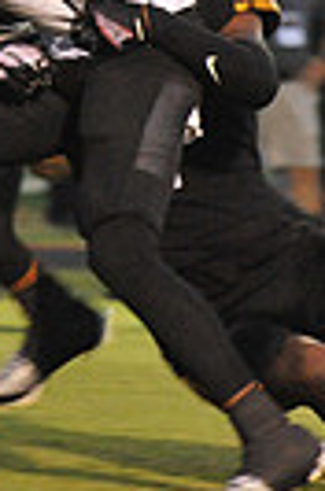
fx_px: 11910
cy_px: -89
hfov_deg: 1.6
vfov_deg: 2.4
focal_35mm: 875
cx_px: -454
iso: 6400
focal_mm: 200
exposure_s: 1/200
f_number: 5.6
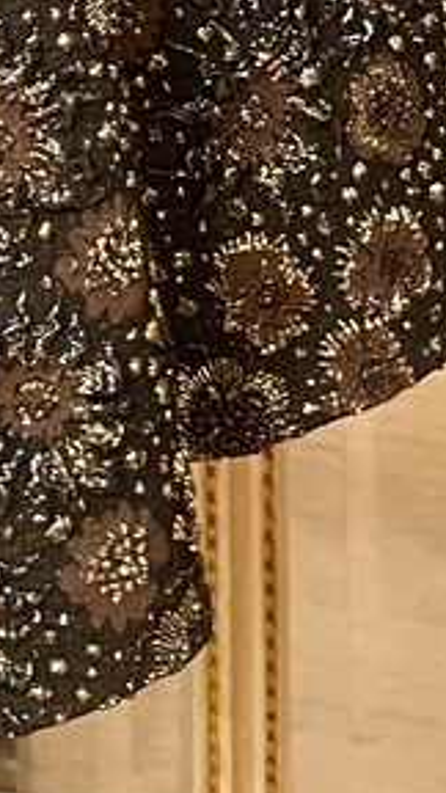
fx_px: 2649
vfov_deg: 13.8
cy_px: -907
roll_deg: +3.9
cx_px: -677
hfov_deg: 8.6
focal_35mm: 126
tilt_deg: -7.7
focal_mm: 5.1
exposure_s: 1/50
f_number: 1.6
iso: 500
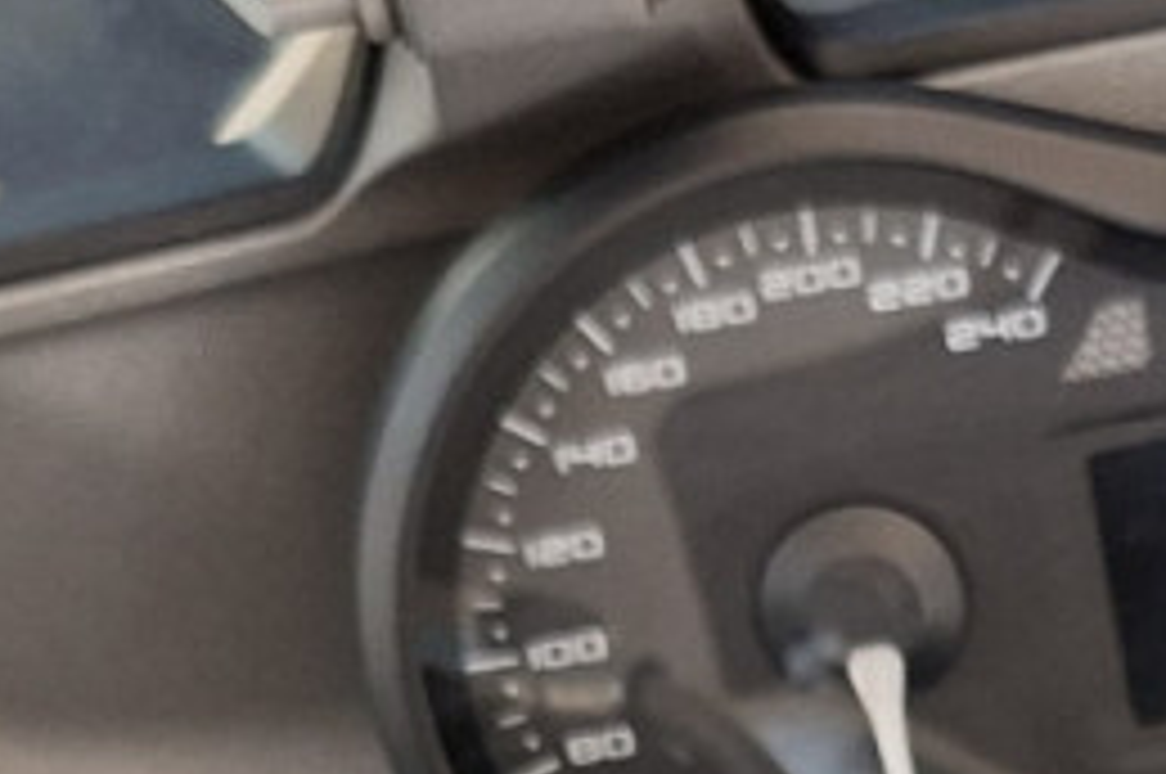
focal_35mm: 148
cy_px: 1436
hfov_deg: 13.5
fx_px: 4787
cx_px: 1418
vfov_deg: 8.8
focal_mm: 5.54
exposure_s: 1/120
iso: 200
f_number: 1.8
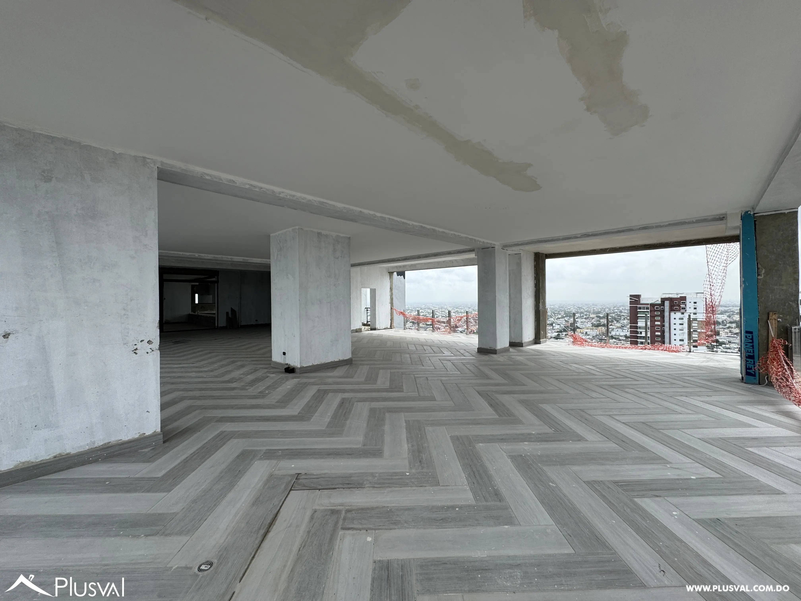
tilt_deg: +0.6
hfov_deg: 102.1
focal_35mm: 14
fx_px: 324
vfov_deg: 85.7
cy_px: 300
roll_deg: +0.3
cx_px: 400
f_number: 2.2
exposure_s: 1/1143
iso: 40
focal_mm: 2.22
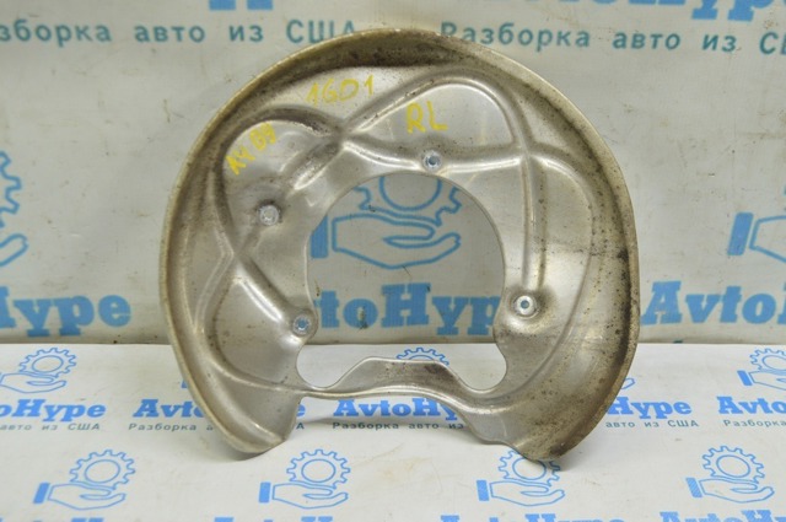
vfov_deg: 29.8
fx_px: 981
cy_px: 261
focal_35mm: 45
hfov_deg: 43.7
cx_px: 393
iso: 400
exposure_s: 1/20
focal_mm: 30
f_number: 5.6
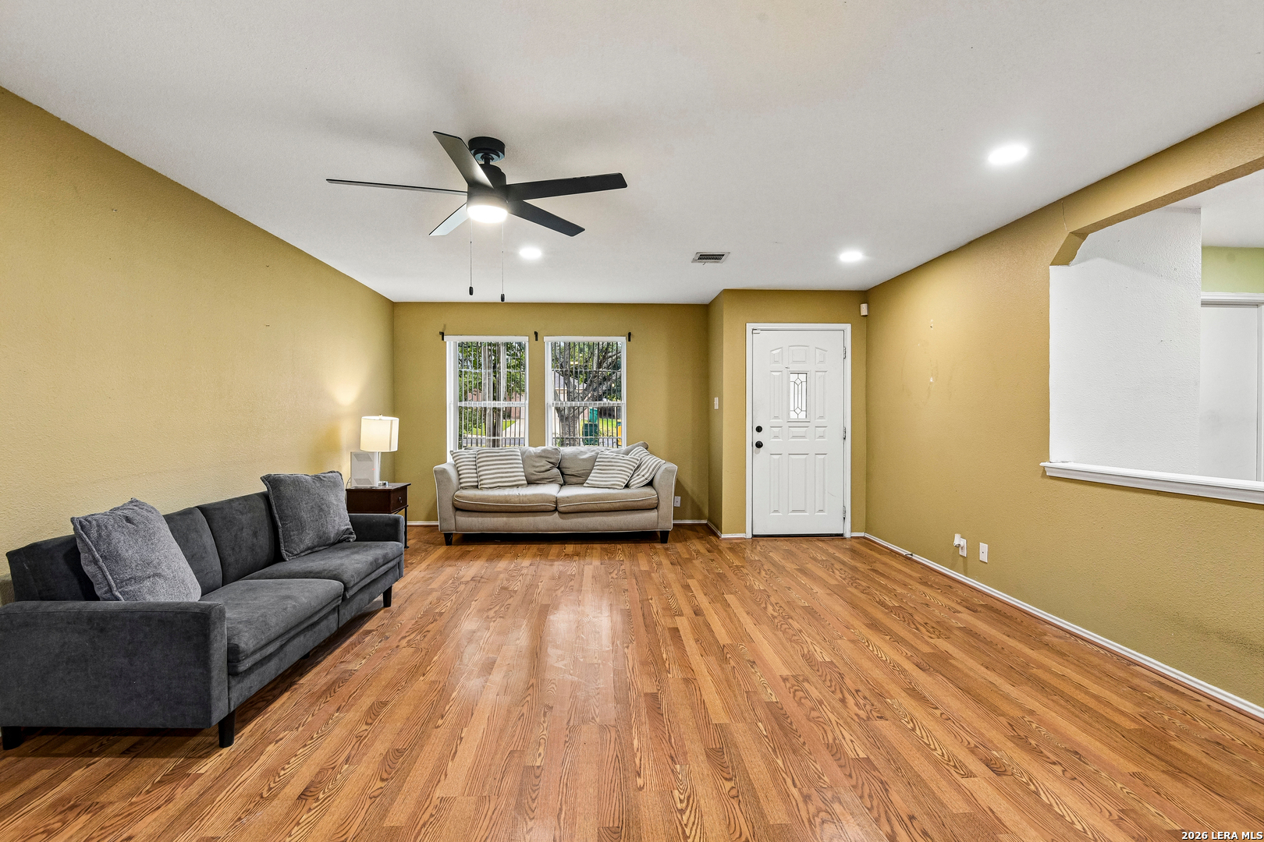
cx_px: 632
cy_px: 421
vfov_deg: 73.7
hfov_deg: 96.7
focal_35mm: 16
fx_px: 562
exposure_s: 1/15
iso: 1600
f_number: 8
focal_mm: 16
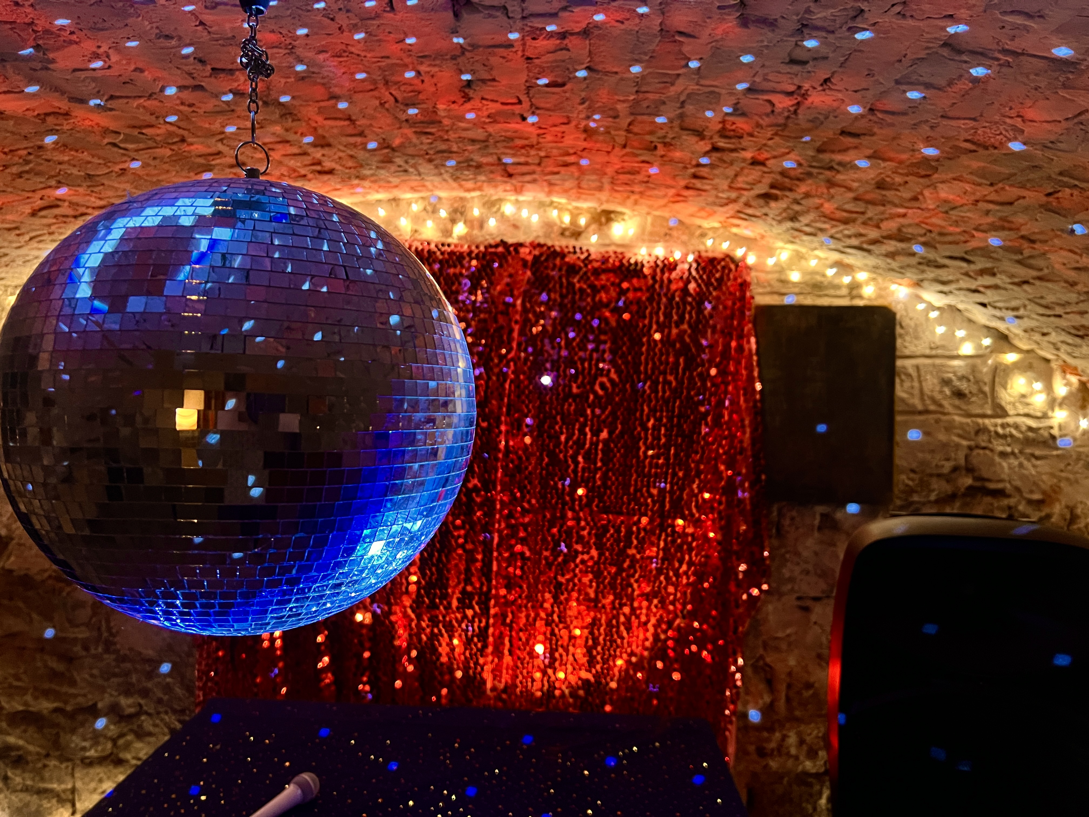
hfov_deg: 67.3
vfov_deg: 53.1
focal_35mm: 26
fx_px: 818
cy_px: 408
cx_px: 544
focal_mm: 5.7
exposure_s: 1/35
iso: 500
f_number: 1.5
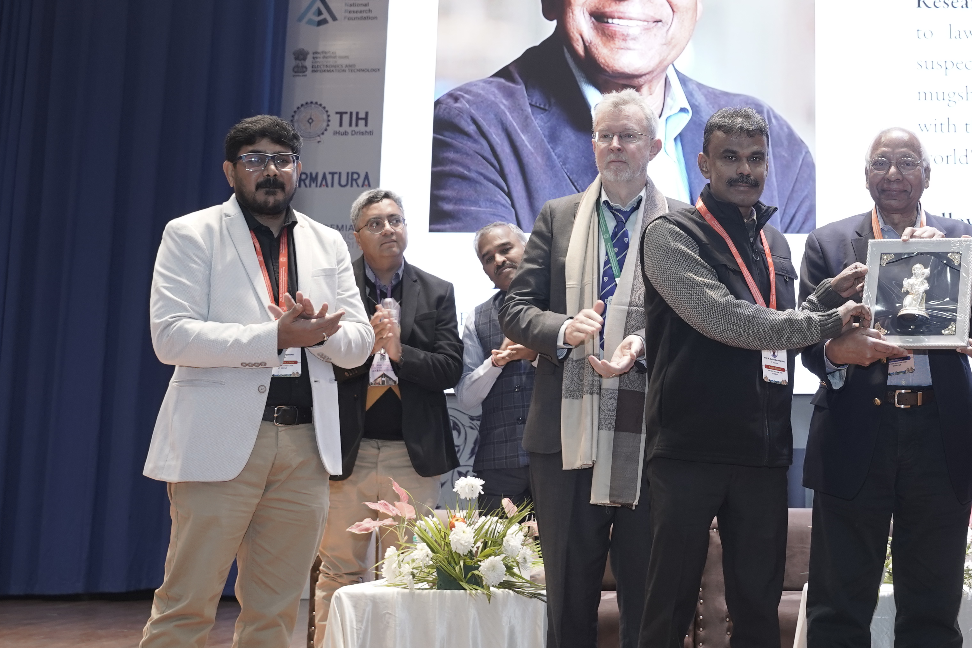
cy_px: 210
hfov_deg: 32.3
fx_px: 1614
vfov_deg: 22.6
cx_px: 825
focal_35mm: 60
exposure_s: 1/60
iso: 1000
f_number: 4.5
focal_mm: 30.4
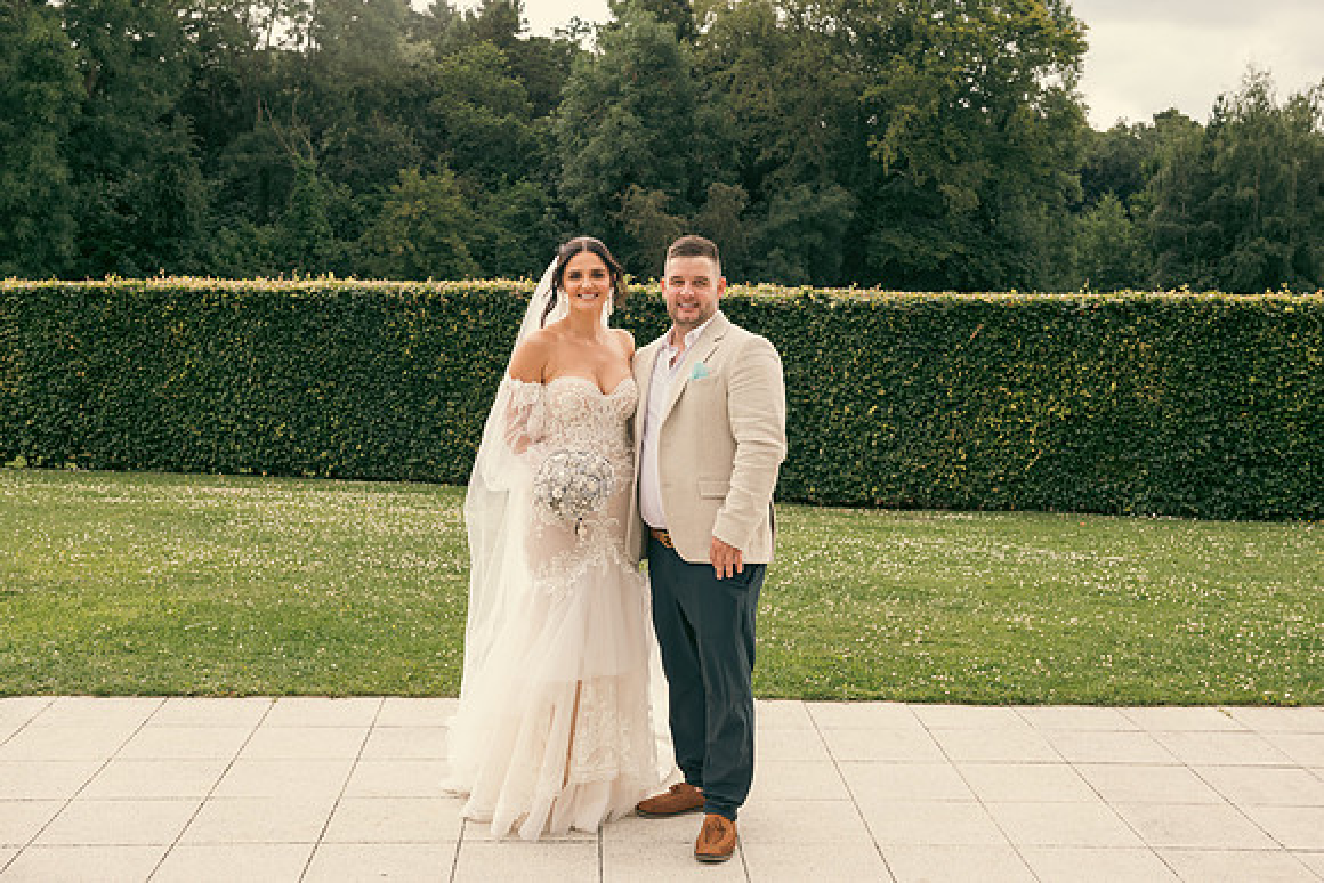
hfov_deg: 44.5
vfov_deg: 30.5
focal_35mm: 44
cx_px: 662
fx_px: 1619
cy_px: 442
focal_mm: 44
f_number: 6.3
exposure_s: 1/200
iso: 200
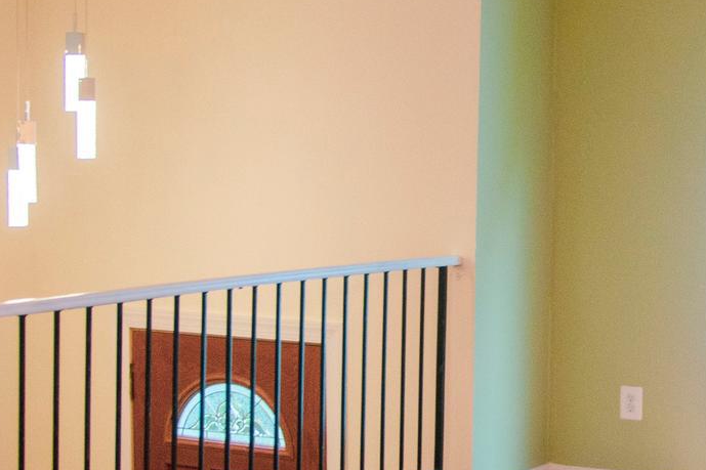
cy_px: 222
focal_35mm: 89
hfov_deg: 22.4
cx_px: 607
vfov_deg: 15.4
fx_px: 1745
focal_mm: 20
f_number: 3.5
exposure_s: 1/100
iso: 360
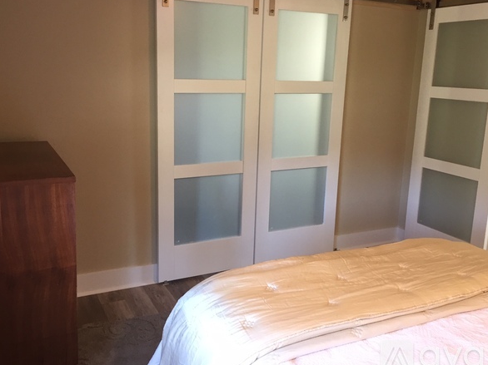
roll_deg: -1.6
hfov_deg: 55.4
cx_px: 237
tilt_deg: -11.8
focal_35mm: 33
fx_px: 465
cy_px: 165
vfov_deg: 42.9
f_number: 2.2
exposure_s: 1/30
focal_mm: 4.15
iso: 80
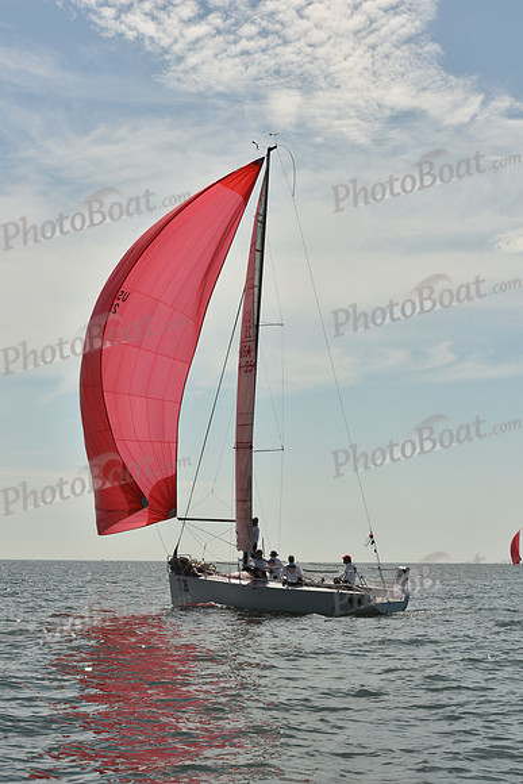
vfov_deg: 28.8
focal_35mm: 70
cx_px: 262
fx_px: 1524
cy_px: 392
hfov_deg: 19.5
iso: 320
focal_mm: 70
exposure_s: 1/1000
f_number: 14
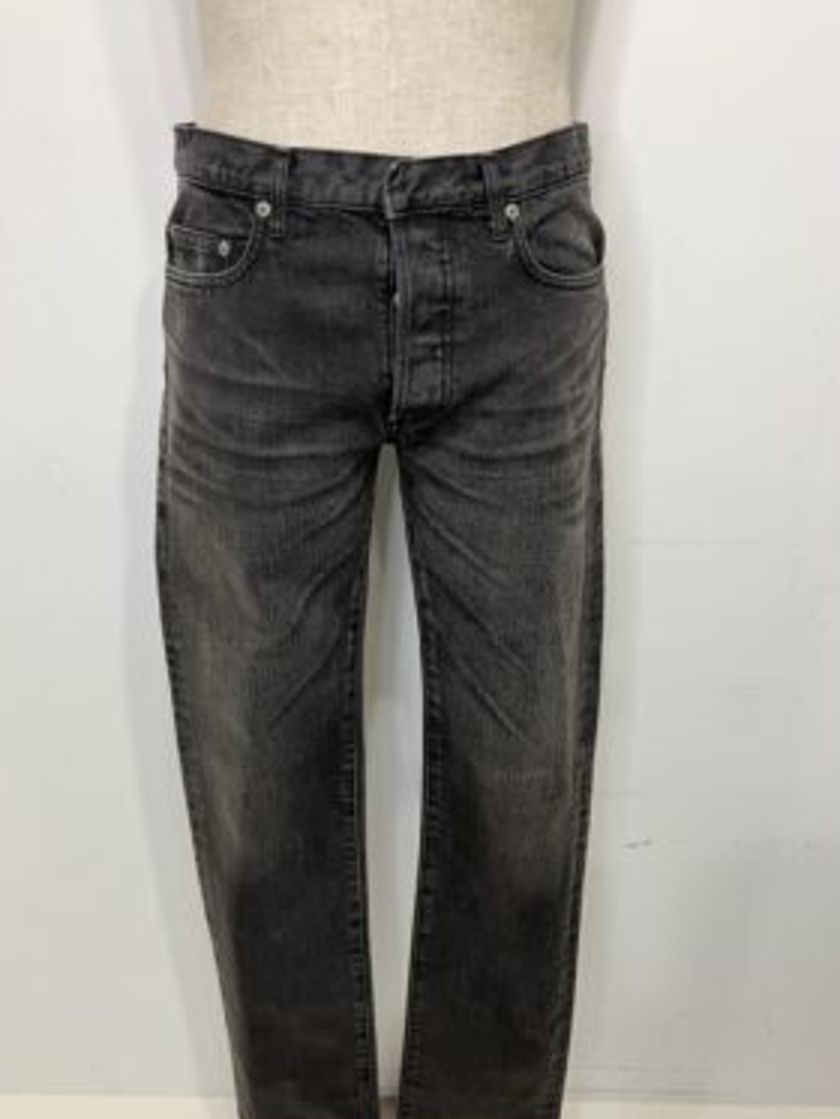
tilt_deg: -24.1
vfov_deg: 59.9
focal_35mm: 30
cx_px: 420
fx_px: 970
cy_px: 597
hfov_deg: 46.8
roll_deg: +0.5
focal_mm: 3.99
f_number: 1.8
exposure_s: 1/50
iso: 160
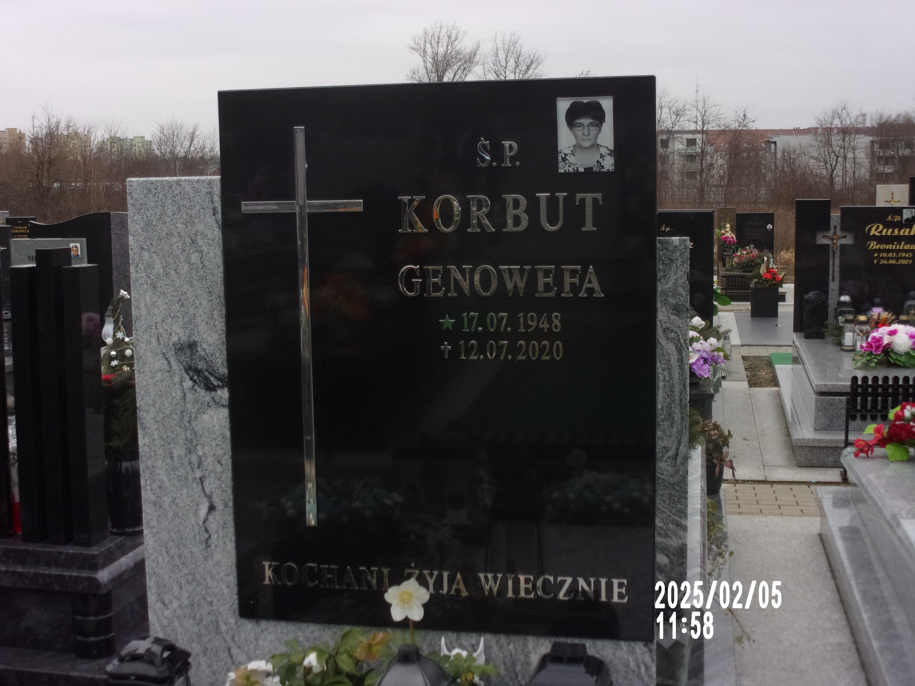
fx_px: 1401
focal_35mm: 53
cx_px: 458
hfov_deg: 36.2
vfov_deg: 27.5
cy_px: 343
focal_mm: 9.5
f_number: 4.9
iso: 125
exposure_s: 1/280
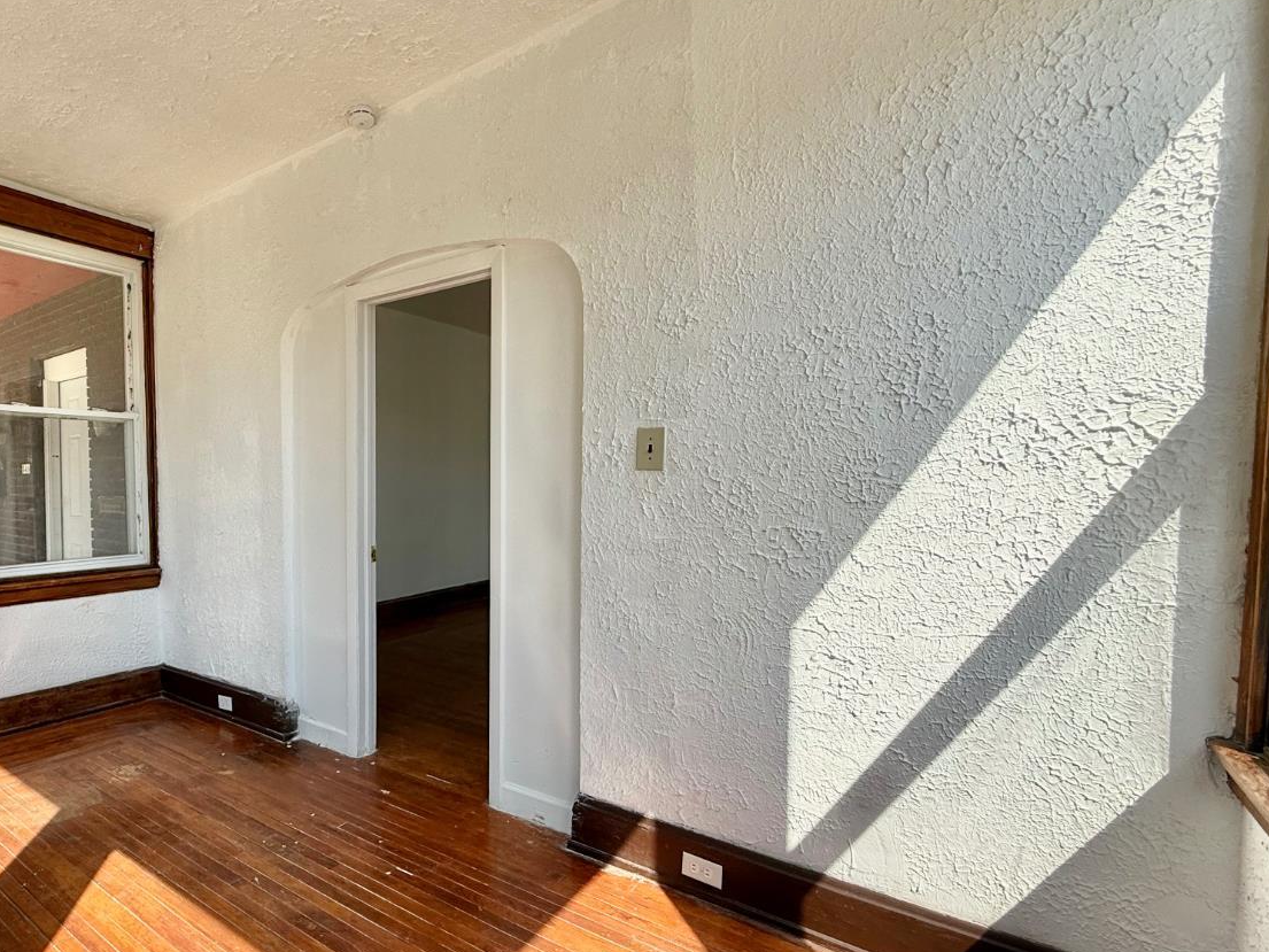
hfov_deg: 81.6
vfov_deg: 68.6
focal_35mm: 19
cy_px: 520
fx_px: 697
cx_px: 416
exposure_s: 1/559
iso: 64
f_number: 2.2
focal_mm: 2.22
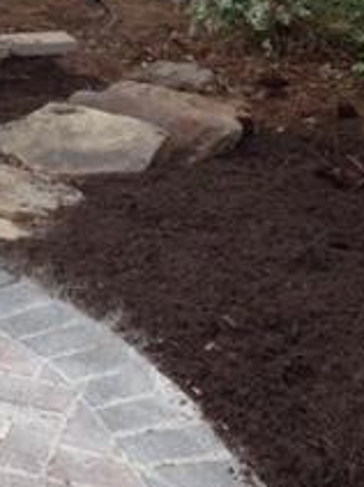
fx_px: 1403
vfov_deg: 19.0
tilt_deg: -17.1
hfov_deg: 14.4
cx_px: -62
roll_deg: -0.3
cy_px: -32
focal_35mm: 100
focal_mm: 4.12
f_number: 2.4
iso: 50
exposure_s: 1/180
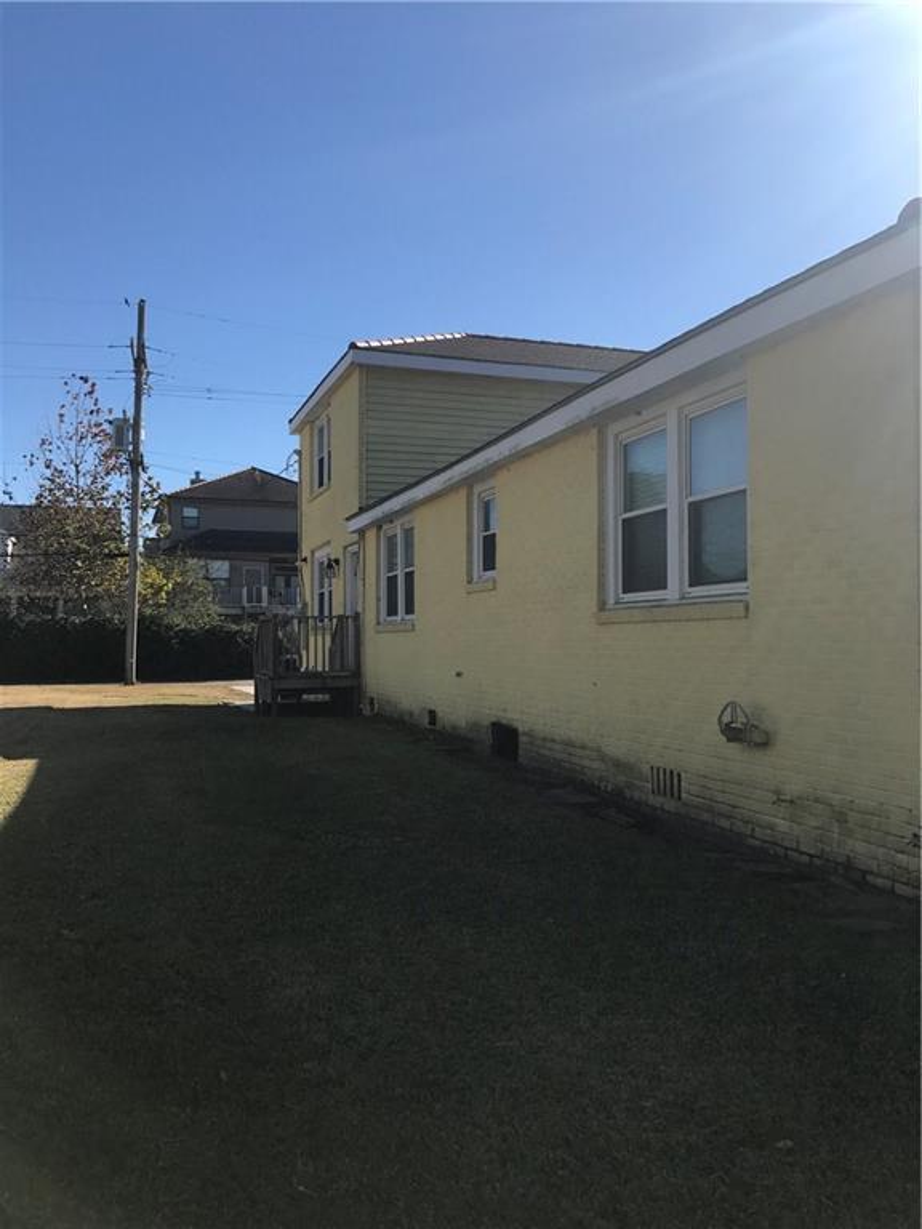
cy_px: 614
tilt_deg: +2.8
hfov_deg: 49.7
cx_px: 461
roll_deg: +0.0
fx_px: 994
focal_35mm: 28
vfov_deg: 63.4
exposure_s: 1/2591
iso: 20
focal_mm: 3.99
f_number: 1.8
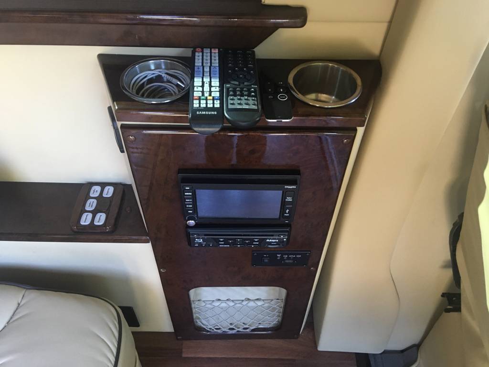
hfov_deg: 61.7
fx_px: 410
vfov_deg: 48.2
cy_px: 184
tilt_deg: -52.4
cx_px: 244
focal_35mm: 29
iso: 200
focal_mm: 4.15
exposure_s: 1/24
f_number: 2.2
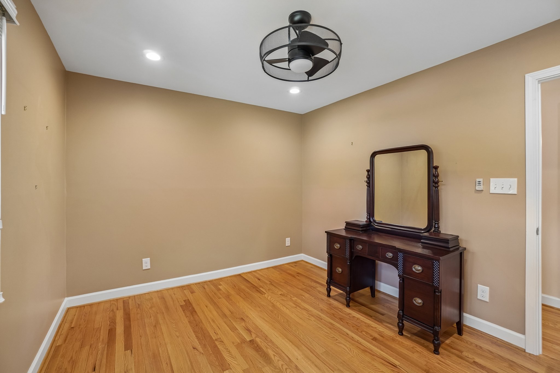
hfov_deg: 100.4
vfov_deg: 77.3
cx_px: 280
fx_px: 233
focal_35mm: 15
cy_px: 186
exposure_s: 1/8
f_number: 8
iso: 400
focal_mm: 10
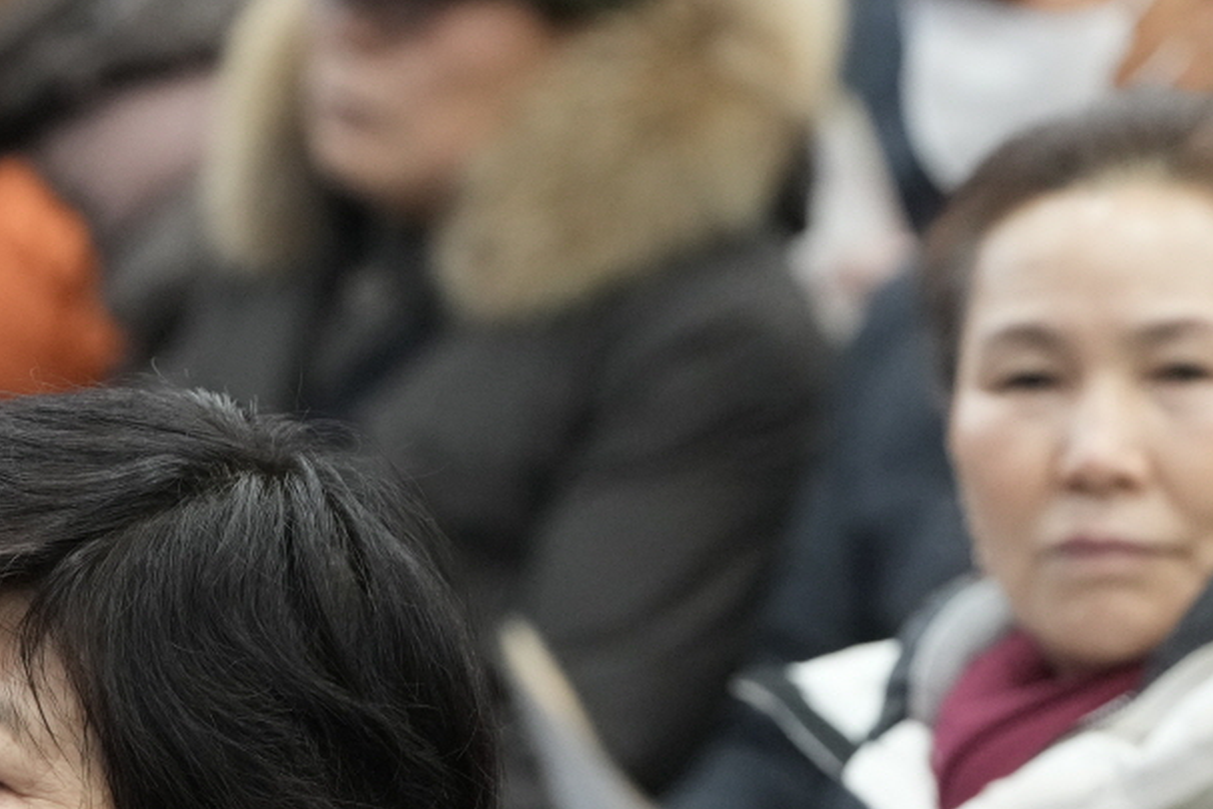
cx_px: 476
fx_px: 13308
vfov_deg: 3.5
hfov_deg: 5.2
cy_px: 885
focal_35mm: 395
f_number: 4
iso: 3200
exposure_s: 1/160
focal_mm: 133
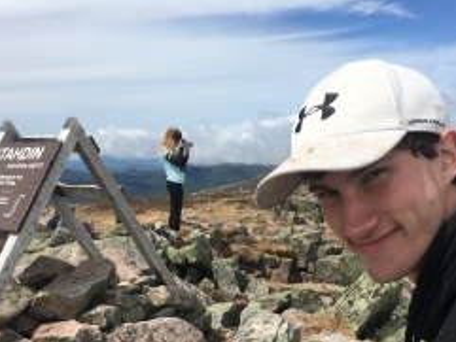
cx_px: 240
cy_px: 255
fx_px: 580
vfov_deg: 32.3
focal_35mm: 44
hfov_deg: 42.9
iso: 25
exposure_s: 1/1876
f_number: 2.2
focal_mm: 4.15
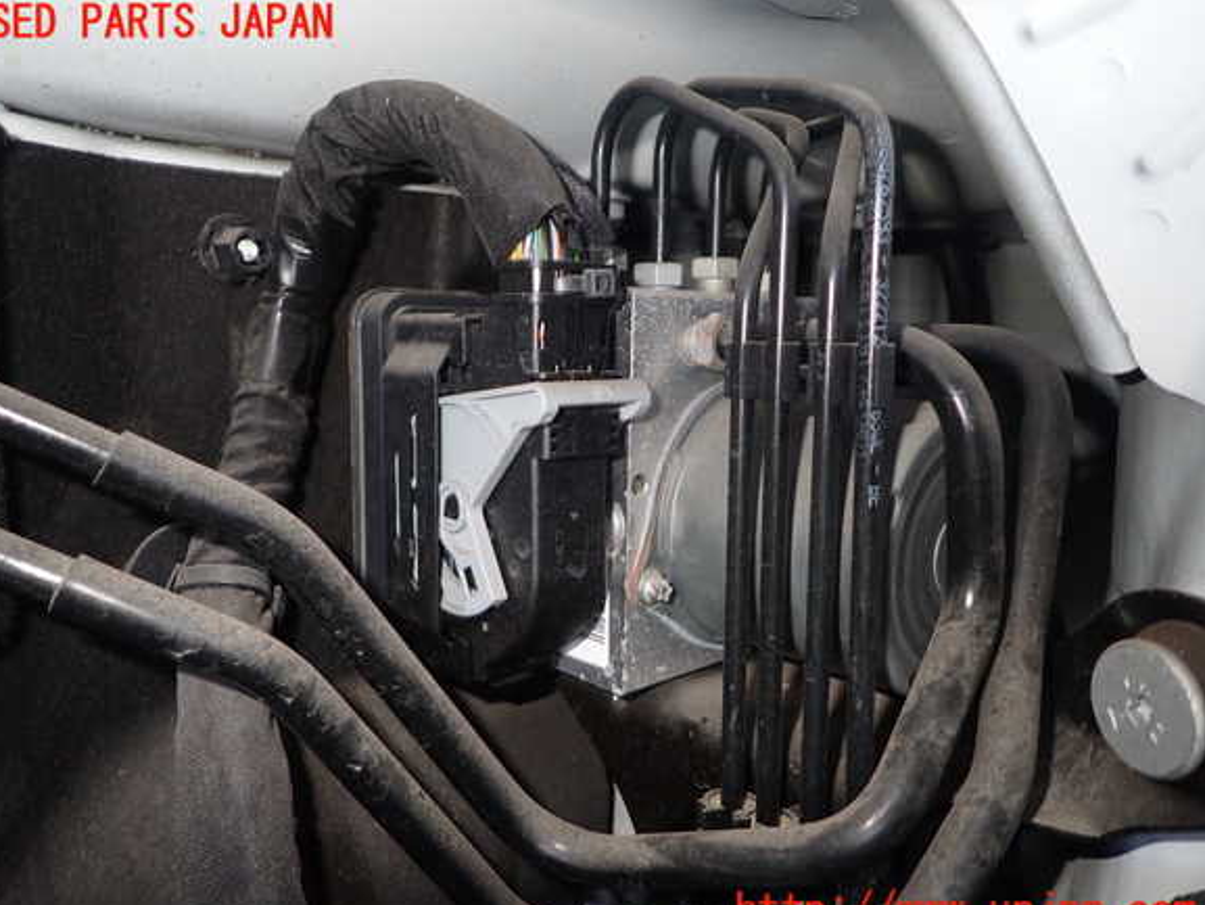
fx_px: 905
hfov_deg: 67.3
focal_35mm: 26
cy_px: 468
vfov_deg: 53.1
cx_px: 581
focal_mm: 4.5
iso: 200
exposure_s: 1/30
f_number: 5.6
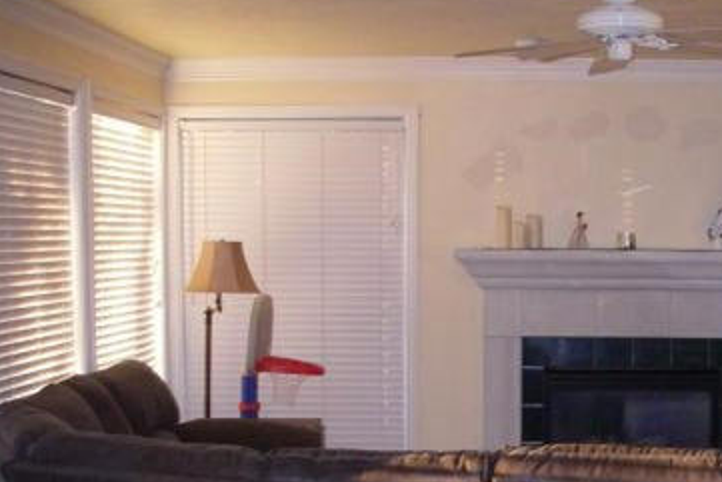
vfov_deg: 19.2
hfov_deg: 28.0
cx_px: 622
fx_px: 1404
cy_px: 418
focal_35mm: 70
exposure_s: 1/40
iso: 320
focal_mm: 6.3
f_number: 3.3
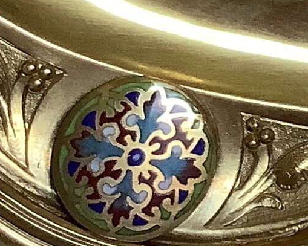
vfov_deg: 7.7
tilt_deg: -23.1
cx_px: 554
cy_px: -233
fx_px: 1768
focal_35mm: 194
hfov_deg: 9.5
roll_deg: -2.3
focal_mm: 3.3
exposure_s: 1/100
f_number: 2.4
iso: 80
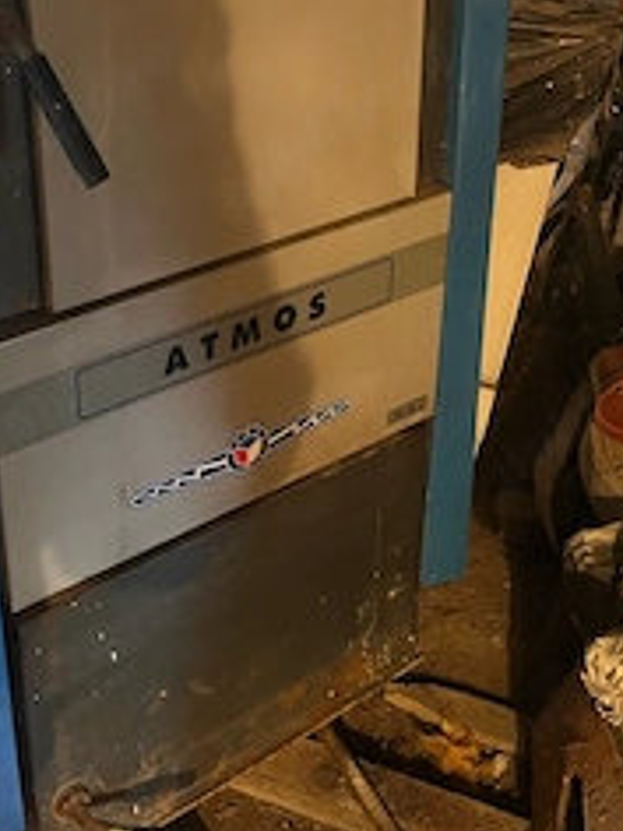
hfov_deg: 32.1
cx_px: 130
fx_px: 1056
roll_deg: -2.5
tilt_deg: -28.1
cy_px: 169
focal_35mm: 44
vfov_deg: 41.2
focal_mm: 5.1
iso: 500
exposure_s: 1/25
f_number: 1.6
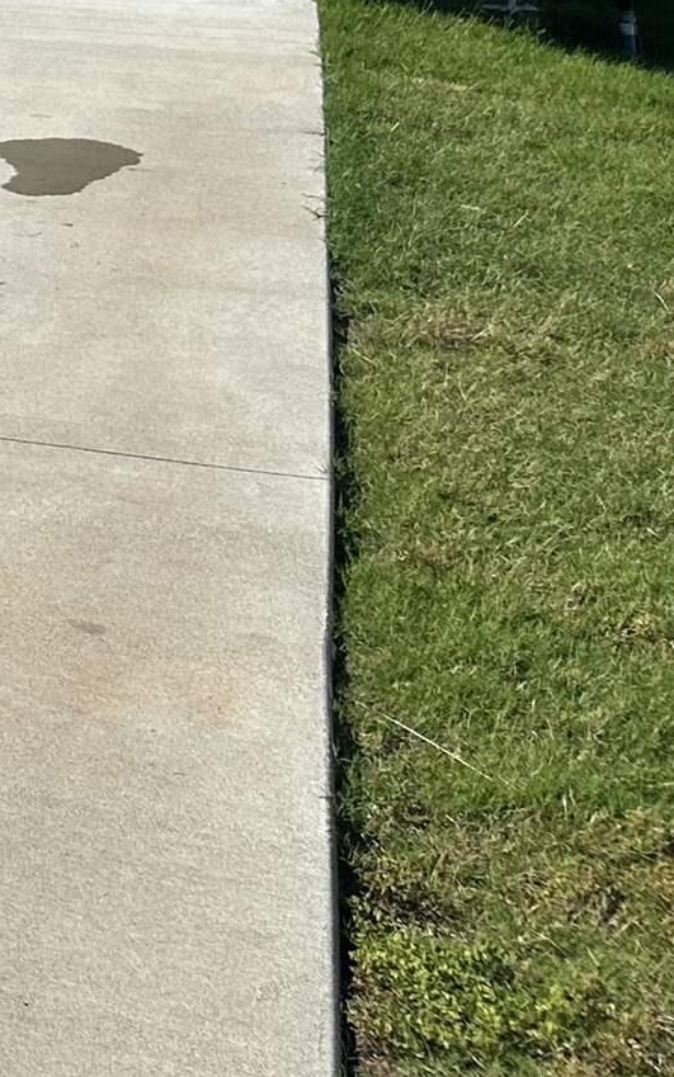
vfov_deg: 20.4
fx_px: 2702
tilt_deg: +1.8
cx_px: -1062
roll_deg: -1.5
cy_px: -369
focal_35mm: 92
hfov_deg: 11.3
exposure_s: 1/6623
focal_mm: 6.86
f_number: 1.78
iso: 80
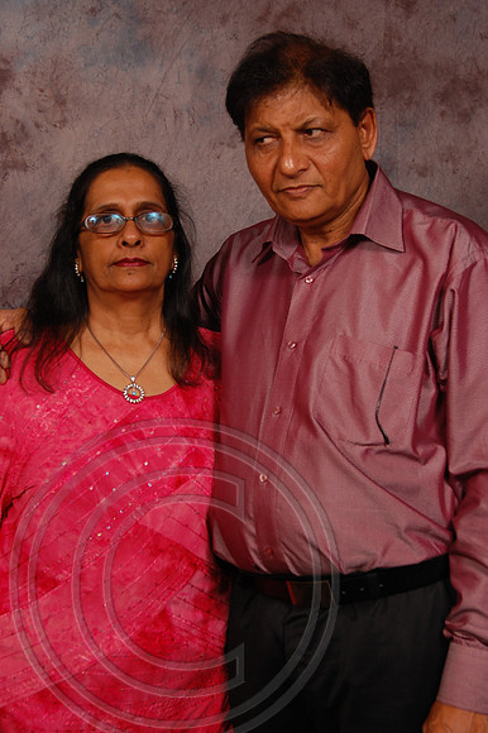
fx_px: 1221
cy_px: 366
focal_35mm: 60
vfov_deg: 33.4
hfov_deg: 22.6
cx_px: 244
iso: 400
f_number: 5.6
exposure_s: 1/200
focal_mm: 40
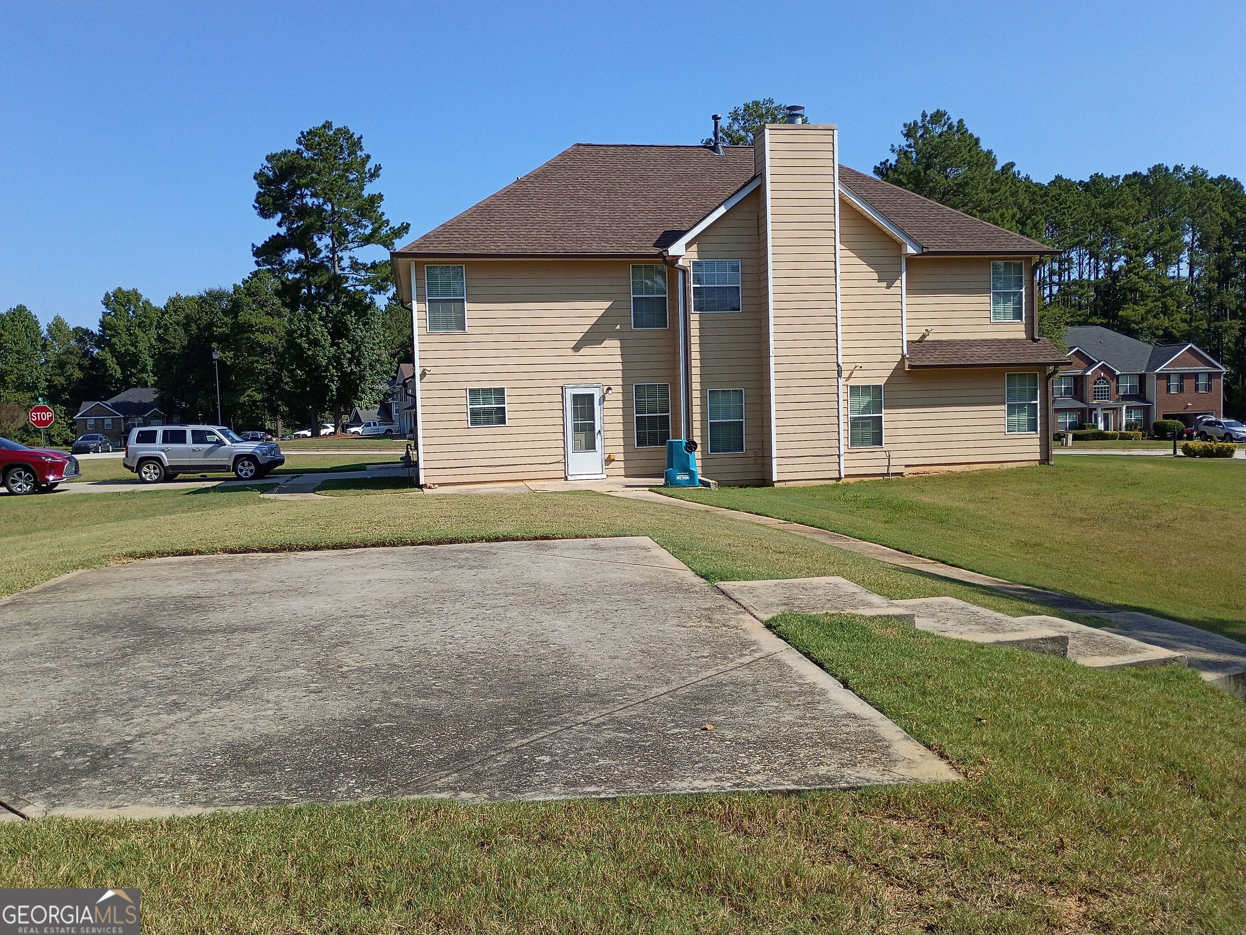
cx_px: 623
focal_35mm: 29
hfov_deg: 61.7
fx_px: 1044
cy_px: 468
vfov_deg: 48.2
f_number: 1.8
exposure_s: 1/1225
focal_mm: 4.27
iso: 101
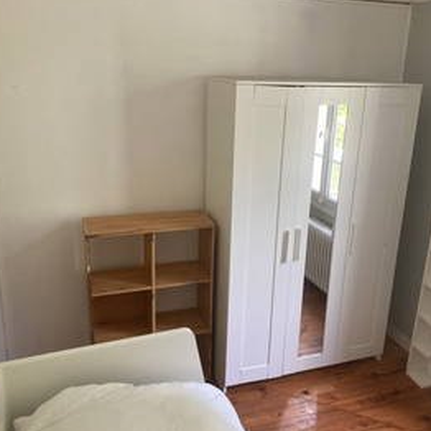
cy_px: 216
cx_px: 245
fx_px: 479
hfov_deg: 48.3
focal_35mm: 34
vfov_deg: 48.5
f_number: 1.8
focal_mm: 3.99
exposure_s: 1/60
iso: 80
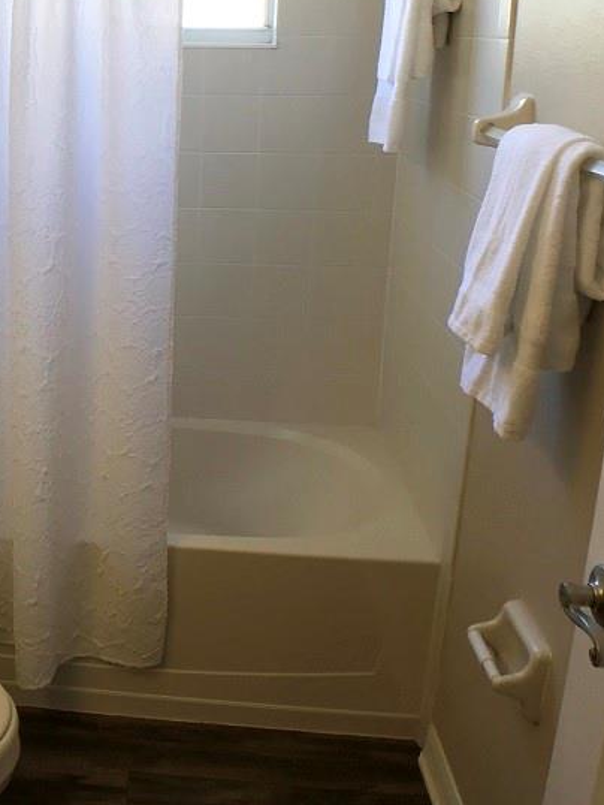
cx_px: 13
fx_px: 1372
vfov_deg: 32.3
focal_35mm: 59
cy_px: 242
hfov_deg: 23.9
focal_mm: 3.3
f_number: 2.4
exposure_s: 1/40
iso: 25
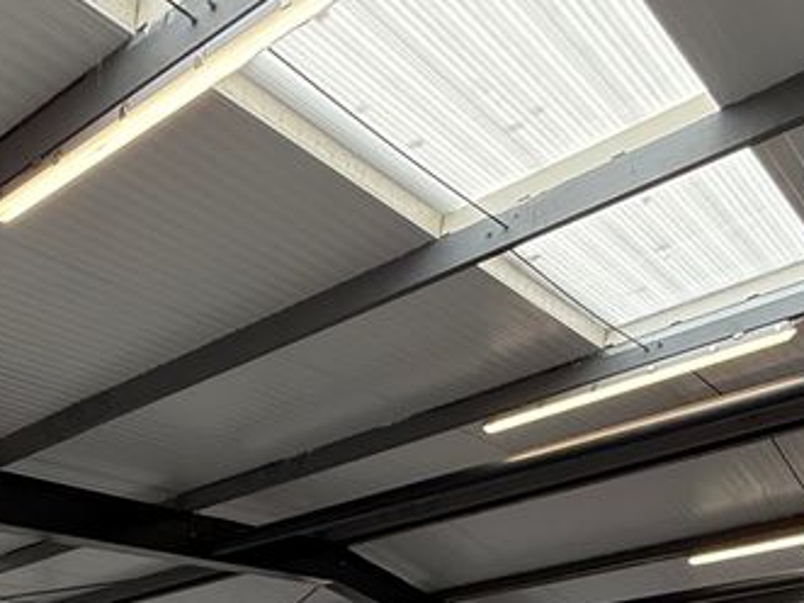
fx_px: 1091
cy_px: 969
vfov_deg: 23.1
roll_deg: +0.9
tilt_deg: -4.7
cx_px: 87
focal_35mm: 47
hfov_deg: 37.9
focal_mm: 2.22
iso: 64
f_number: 2.2
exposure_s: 1/216
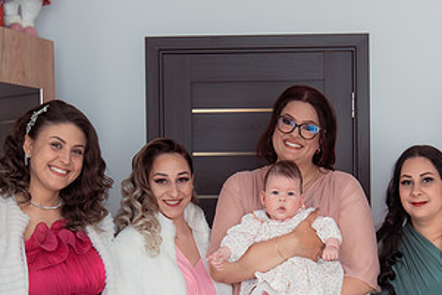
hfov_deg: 34.9
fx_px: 700
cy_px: 217
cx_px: 276
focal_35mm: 57
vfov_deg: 23.6
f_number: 2.8
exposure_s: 1/250
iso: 640
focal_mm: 24
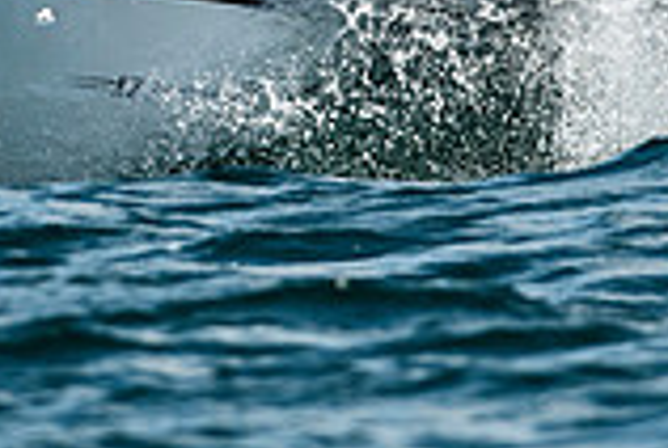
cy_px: -226
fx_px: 31641
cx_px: 123
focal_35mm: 1702
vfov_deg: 0.8
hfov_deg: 1.2
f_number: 5.6
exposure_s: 1/2000
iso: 400
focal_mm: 310
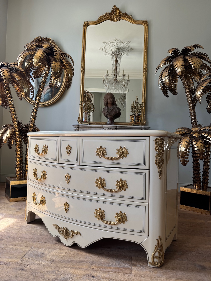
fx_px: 195
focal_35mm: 24
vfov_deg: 71.6
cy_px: 140
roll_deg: -2.1
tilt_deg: +0.5
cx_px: 106
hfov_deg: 56.8
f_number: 1.78
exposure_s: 1/121
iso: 50
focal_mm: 6.76
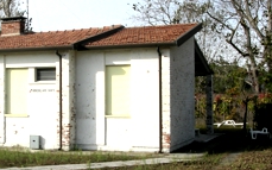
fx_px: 741
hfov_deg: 20.7
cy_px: 111
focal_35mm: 100
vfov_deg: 13.1
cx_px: 94
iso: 64
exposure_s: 1/256
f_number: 5.4
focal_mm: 7.5
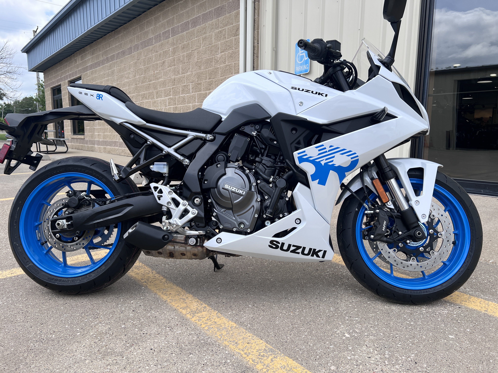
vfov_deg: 53.1
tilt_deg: -8.4
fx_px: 374
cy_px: 186
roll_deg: -0.1
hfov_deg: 67.3
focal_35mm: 26
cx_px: 249
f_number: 1.5
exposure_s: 1/2841
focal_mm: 5.7
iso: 50
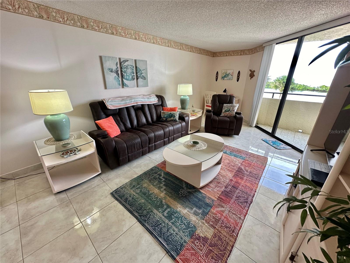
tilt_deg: -21.6
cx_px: 175
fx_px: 142
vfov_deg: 85.7
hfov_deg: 102.1
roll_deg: -0.9
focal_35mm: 14
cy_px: 132
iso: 160
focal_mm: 2.22
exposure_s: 1/120
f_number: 2.2
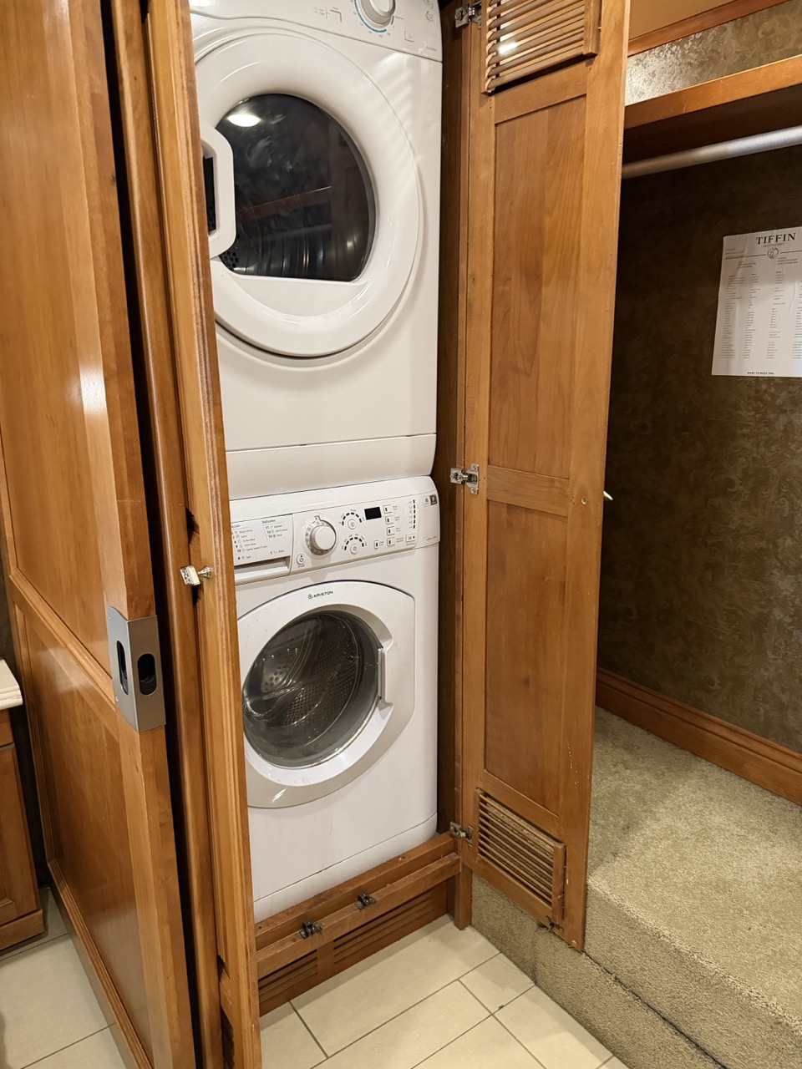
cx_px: 401
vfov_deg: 71.6
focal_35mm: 24
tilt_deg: -10.8
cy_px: 534
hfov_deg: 56.8
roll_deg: -0.7
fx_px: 741
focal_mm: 6.76
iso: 800
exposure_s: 1/52
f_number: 1.78
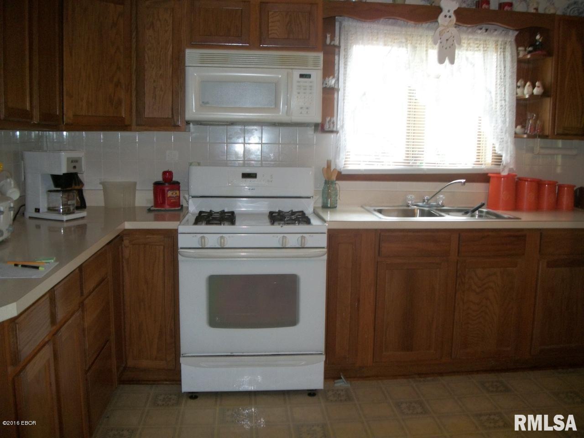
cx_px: 292
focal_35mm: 32
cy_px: 219
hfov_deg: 56.8
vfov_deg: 44.2
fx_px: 540
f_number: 2.9
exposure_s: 1/30
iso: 160
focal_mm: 5.7
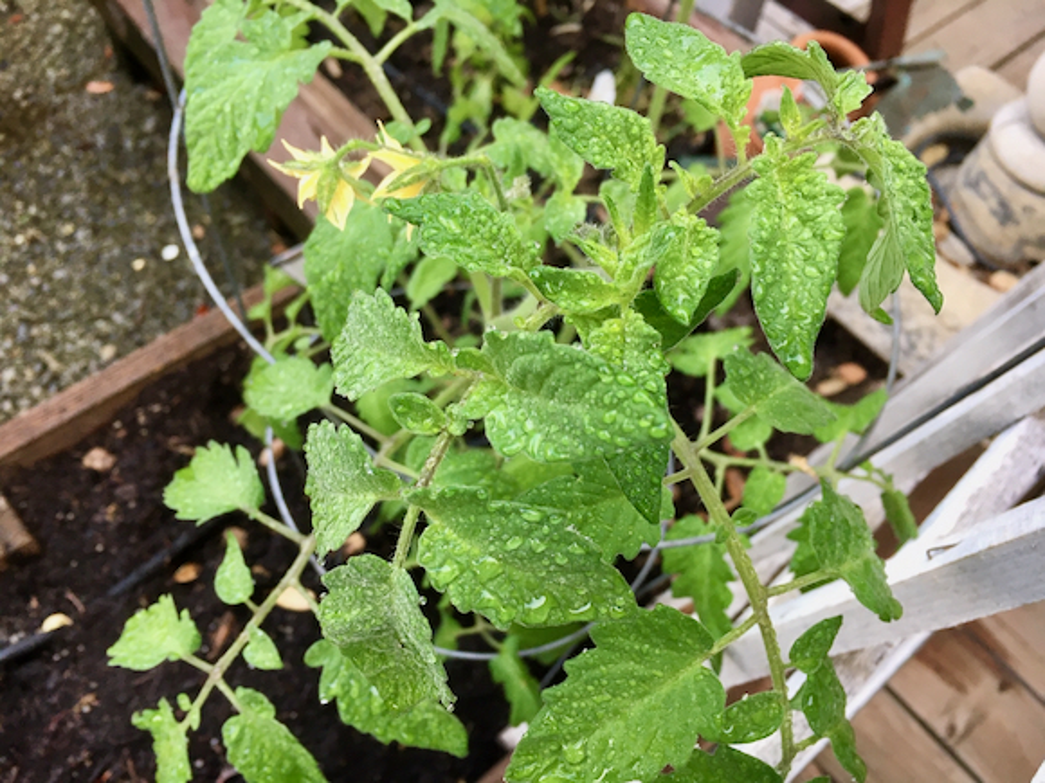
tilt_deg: -59.2
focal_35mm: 29
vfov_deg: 48.2
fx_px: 875
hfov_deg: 61.7
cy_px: 392
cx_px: 522
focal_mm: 4.15
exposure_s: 1/30
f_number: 2.2
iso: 32
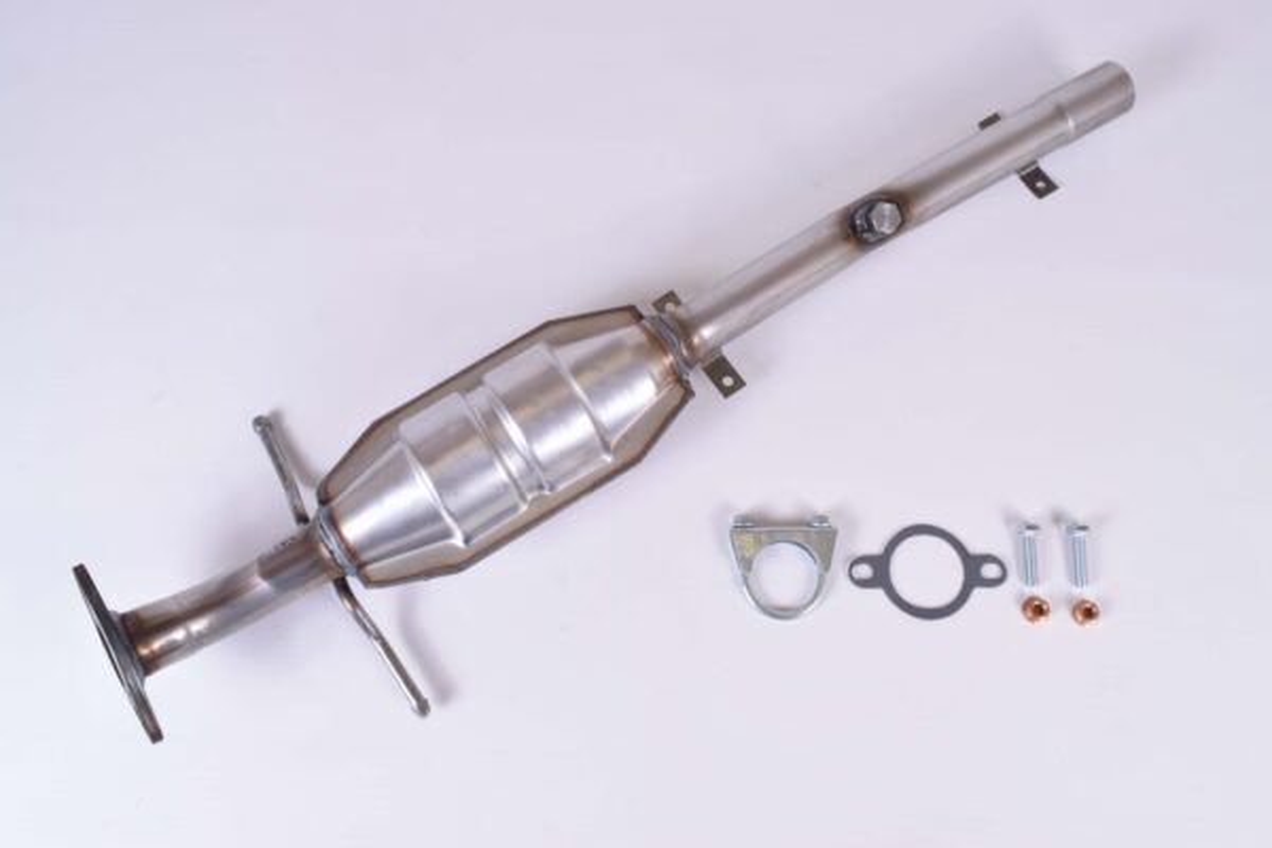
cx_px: 636
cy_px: 424
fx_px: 1060
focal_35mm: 30
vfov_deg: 43.6
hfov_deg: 61.9
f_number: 16
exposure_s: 1/80
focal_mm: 20
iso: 400
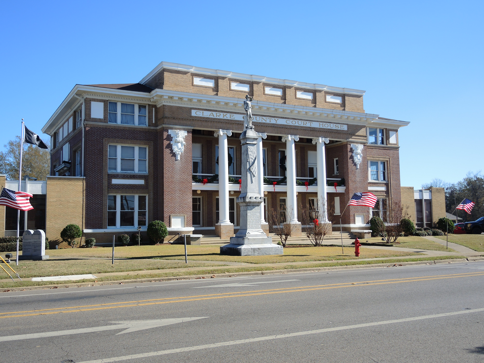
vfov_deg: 40.7
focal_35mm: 35
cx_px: 242
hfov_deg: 52.6
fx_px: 489
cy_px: 182
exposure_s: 1/1250
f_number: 2.5
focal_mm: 7.6
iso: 80
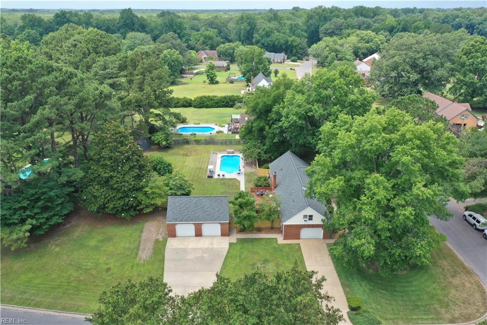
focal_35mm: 28
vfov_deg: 46.4
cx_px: 244
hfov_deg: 65.5
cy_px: 162
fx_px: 379
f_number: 5
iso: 100
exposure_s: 1/320
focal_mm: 10.26
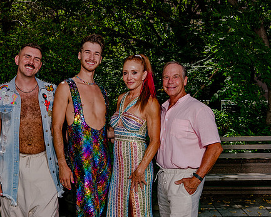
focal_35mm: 55
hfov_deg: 33.9
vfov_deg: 27.6
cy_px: 108
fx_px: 441
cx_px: 91
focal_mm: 40
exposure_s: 1/320
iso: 200
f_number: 8
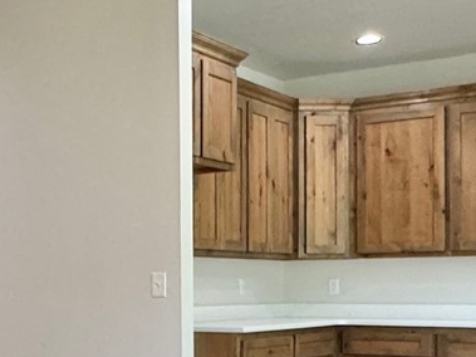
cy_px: 295
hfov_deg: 24.9
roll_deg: +0.0
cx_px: -84
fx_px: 976
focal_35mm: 71
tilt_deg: +0.3
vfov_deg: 20.4
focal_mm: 2.22
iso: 200
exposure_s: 1/120
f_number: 2.2
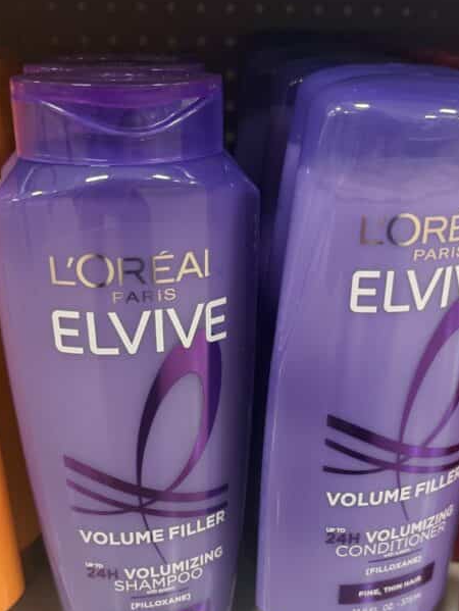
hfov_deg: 35.2
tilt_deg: -33.6
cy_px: 508
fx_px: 724
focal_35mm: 41
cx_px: 238
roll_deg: -0.5
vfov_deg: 43.1
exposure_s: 1/60
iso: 125
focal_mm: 6.76
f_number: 1.78
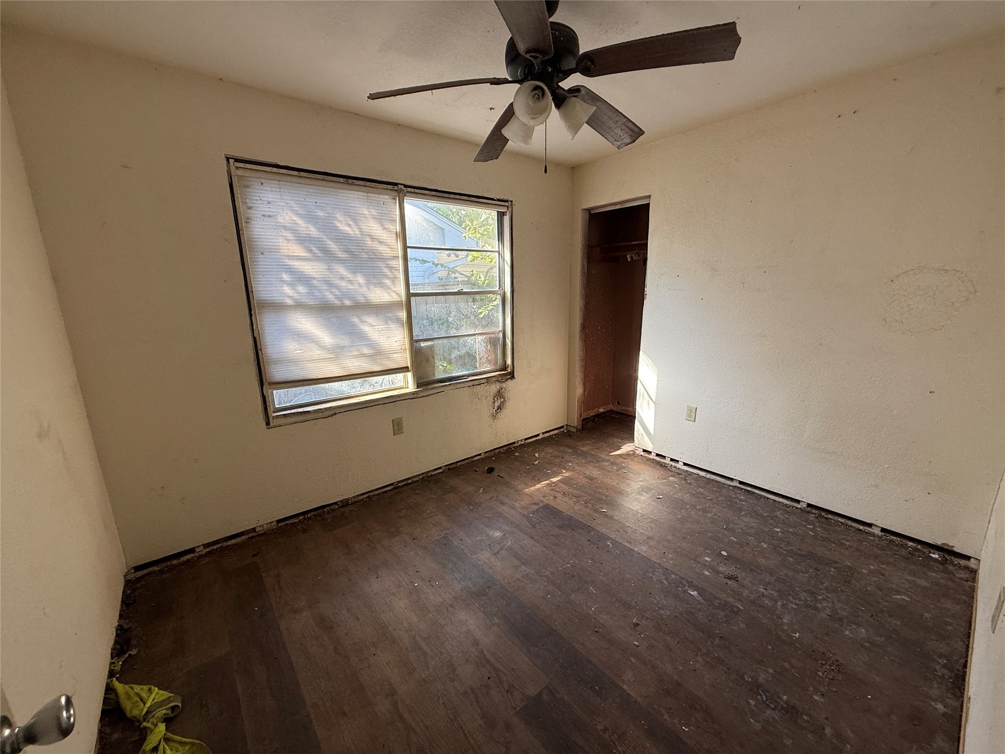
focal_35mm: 14
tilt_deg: -13.0
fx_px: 406
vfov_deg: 85.7
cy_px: 377
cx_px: 502
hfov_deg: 102.1
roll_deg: +1.4
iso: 80
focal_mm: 2.22
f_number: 2.2
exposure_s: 1/99
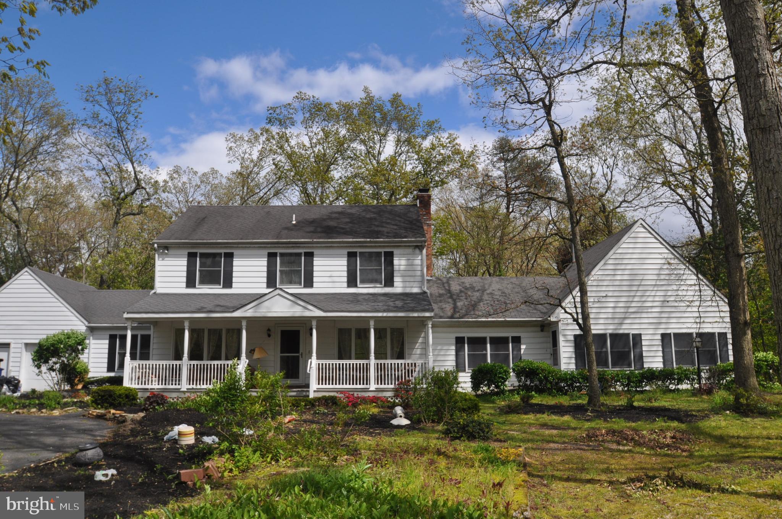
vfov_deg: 45.6
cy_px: 260
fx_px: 618
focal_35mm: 28
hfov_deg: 64.6
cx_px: 391
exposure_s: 1/400
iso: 200
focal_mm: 19
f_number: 10
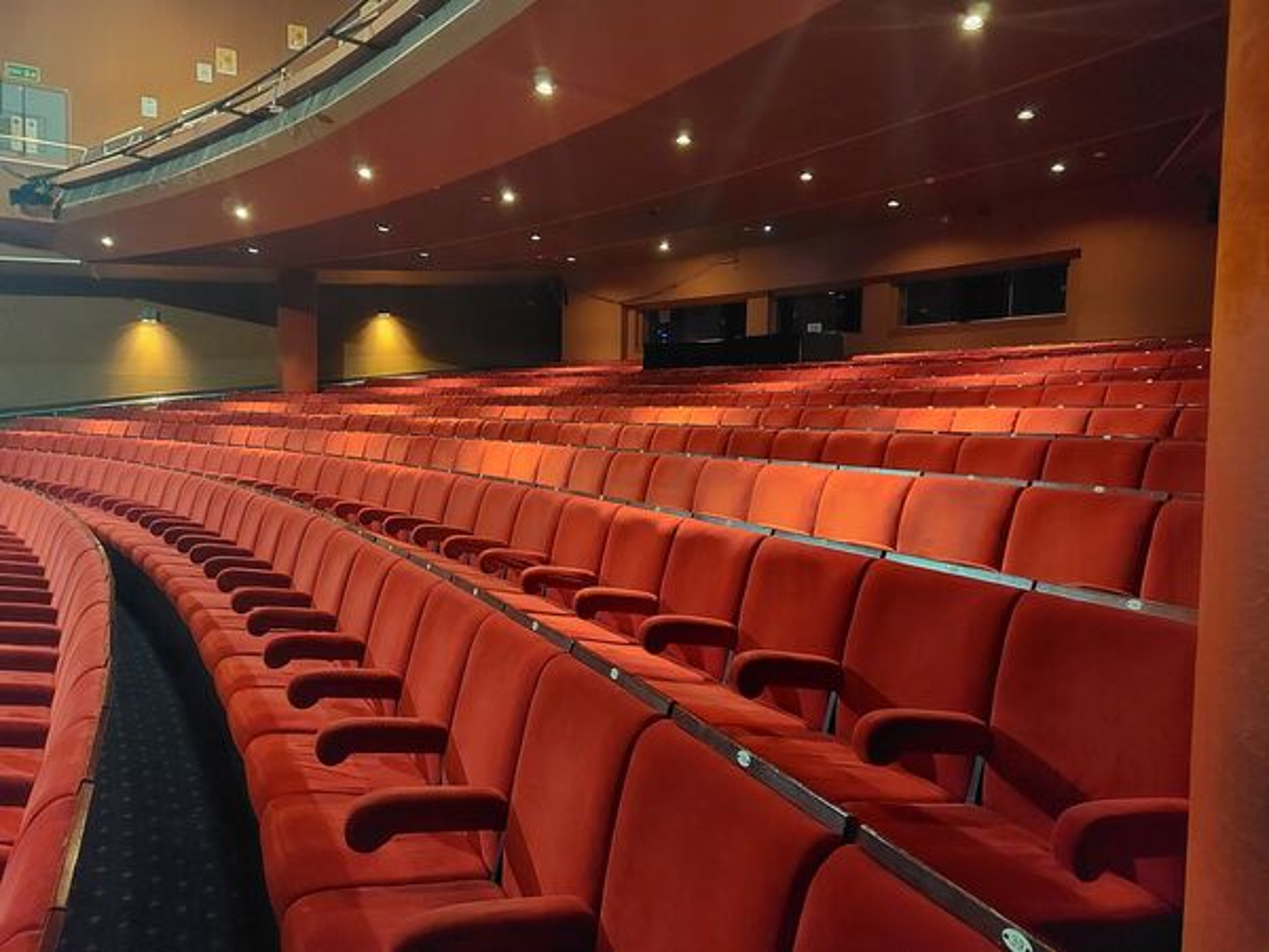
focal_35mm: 24
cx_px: 634
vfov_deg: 56.8
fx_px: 880
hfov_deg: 71.6
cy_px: 476
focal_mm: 5.23
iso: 1250
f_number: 1.8
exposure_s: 1/25
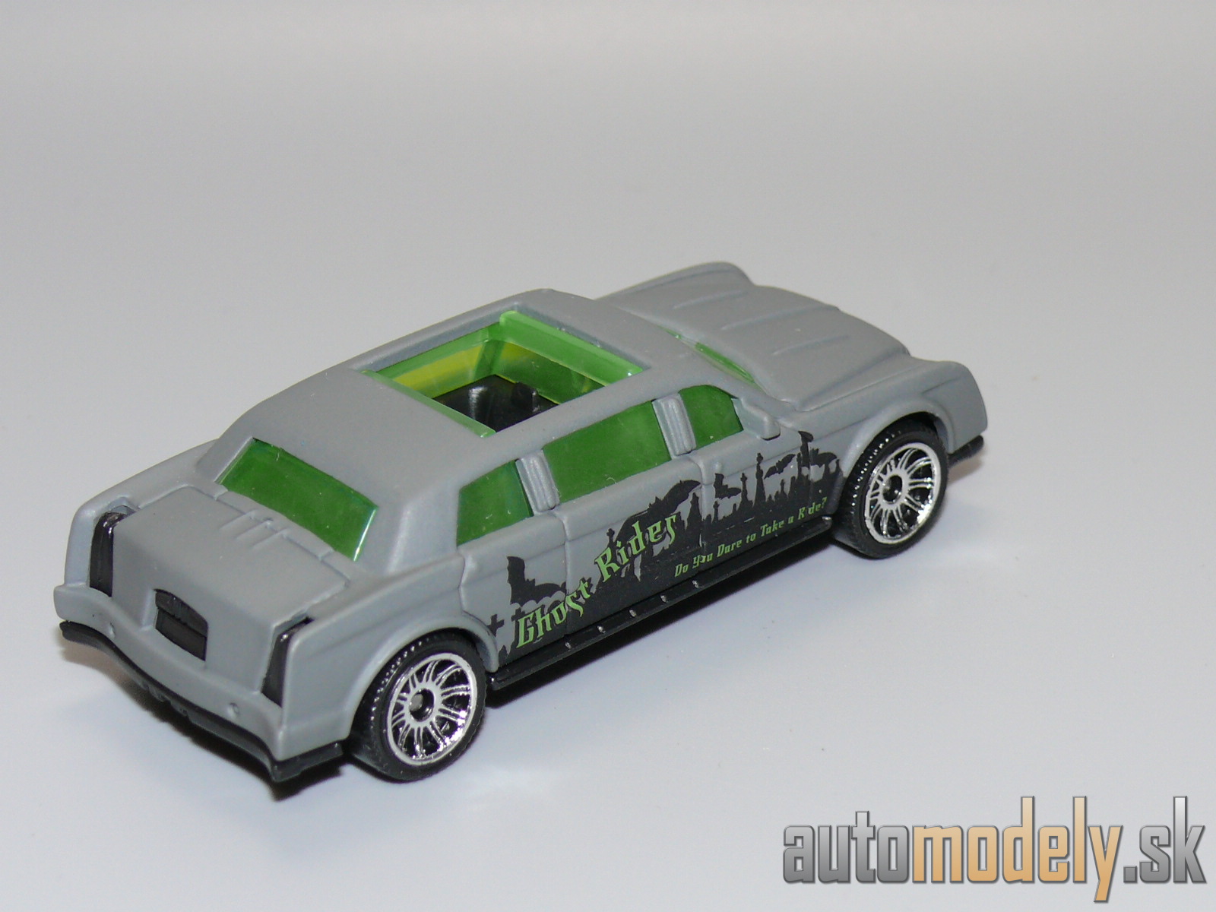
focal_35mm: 98
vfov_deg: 15.1
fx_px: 3443
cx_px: 608
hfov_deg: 20.0
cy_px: 456
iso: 100
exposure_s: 1/30
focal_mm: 13.2
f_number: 4
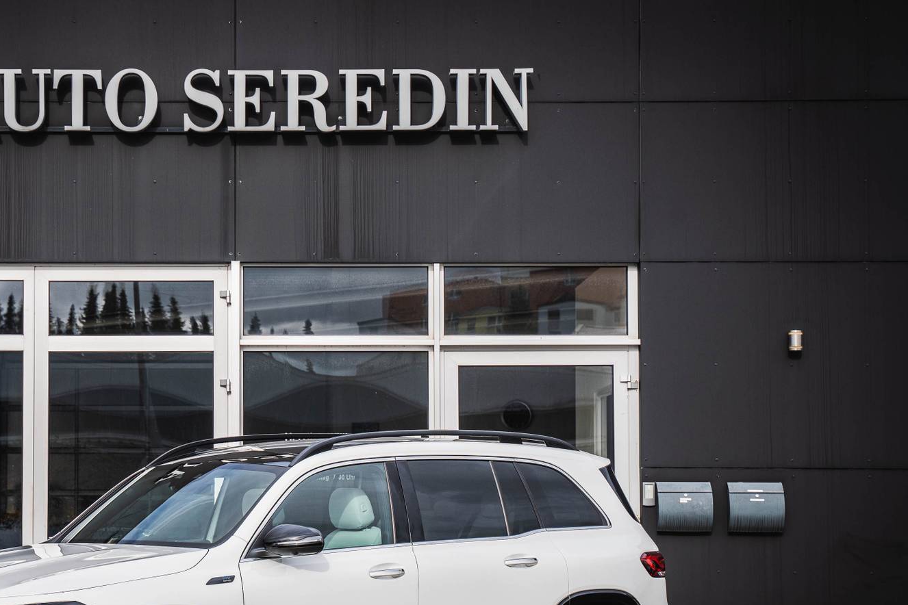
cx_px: 256
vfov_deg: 14.1
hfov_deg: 20.9
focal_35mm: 97
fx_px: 2446
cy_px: 394
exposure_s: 1/200
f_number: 6.3
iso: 250
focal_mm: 67
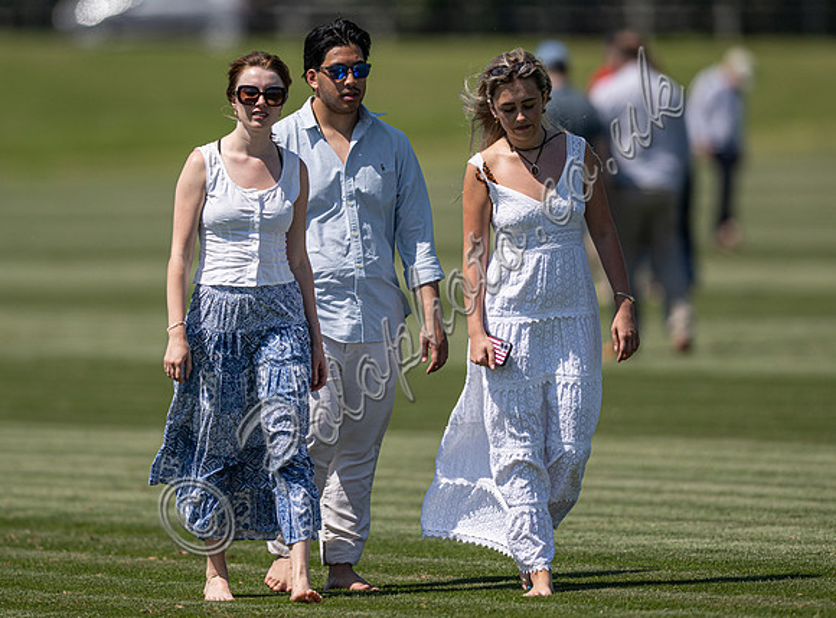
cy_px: 244
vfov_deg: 2.6
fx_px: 13800
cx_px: 323
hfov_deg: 3.5
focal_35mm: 574
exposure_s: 1/5000
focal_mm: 400
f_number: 2.8
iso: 160
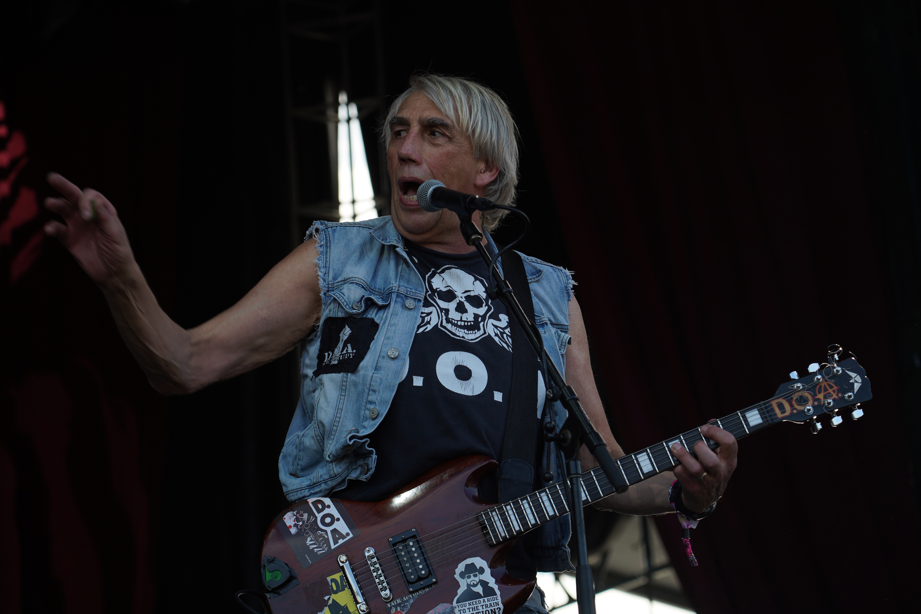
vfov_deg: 13.0
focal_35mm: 105
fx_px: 2686
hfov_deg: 19.5
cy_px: 307
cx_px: 460
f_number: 5
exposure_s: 1/320
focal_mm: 105
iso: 100
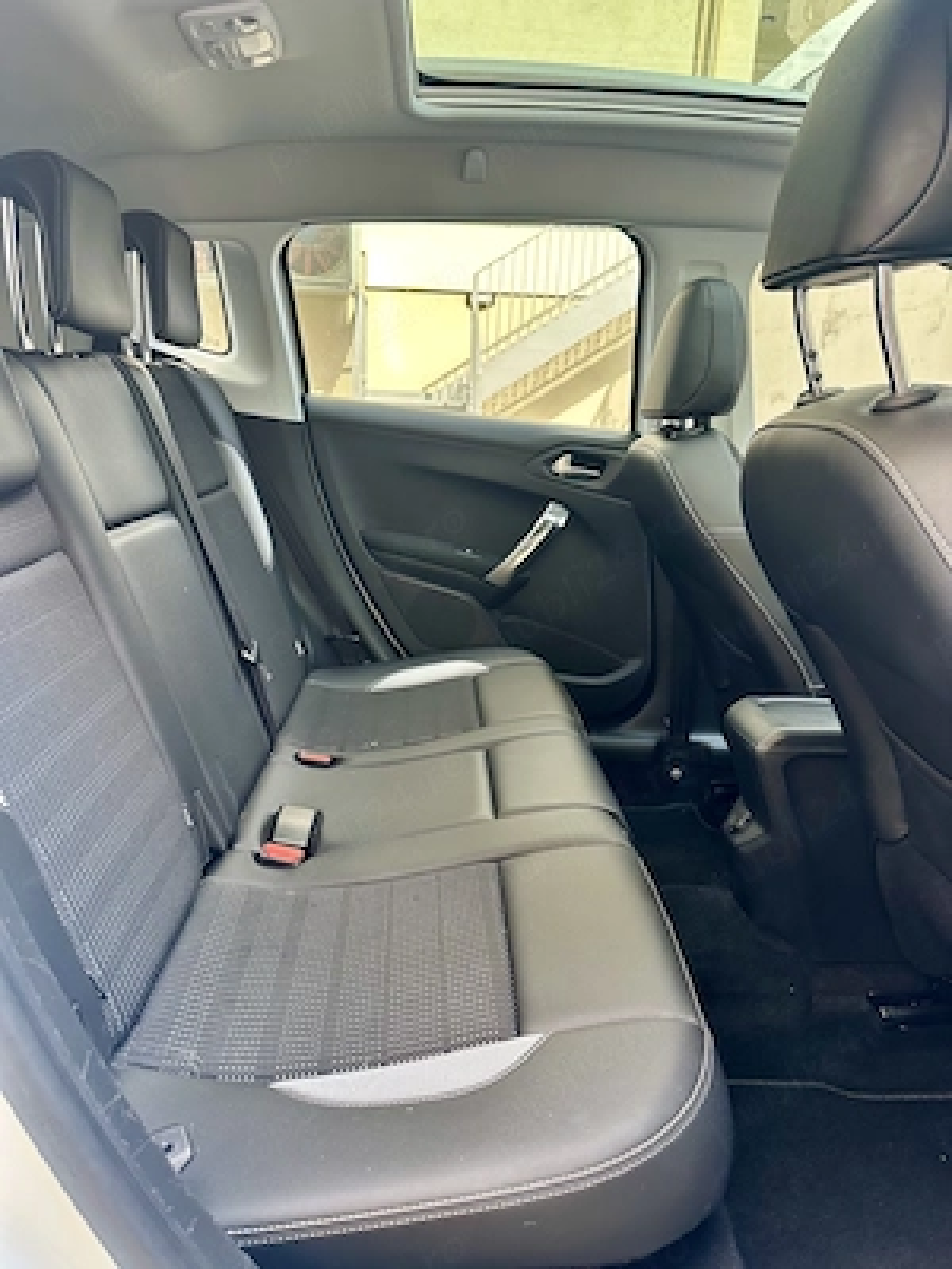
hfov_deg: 56.8
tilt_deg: -14.7
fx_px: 880
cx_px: 476
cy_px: 634
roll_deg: -2.7
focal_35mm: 24
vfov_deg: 71.6
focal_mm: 6.86
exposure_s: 1/150
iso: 125
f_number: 1.78
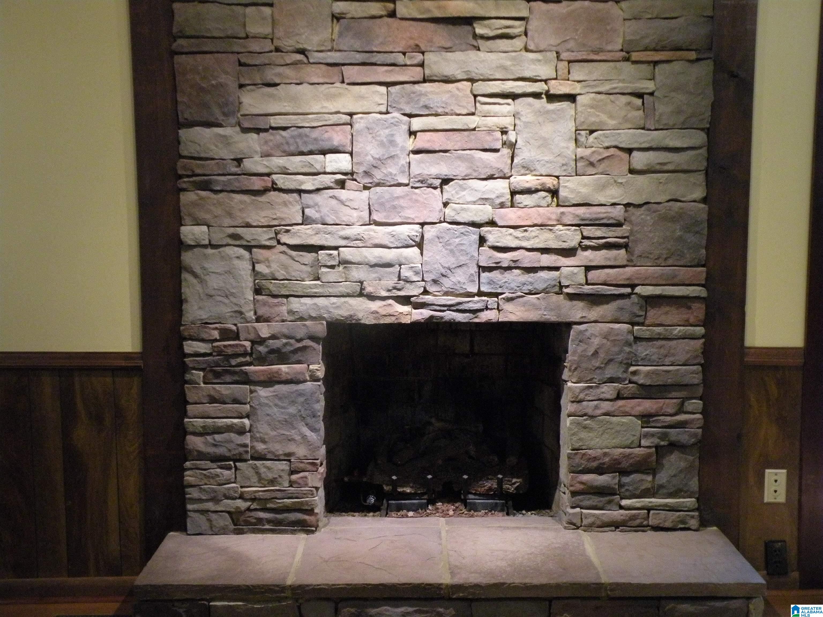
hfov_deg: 44.8
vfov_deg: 34.3
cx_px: 412
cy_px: 308
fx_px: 999
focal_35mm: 42
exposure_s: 1/19.6
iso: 400
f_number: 3.2
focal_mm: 7.4
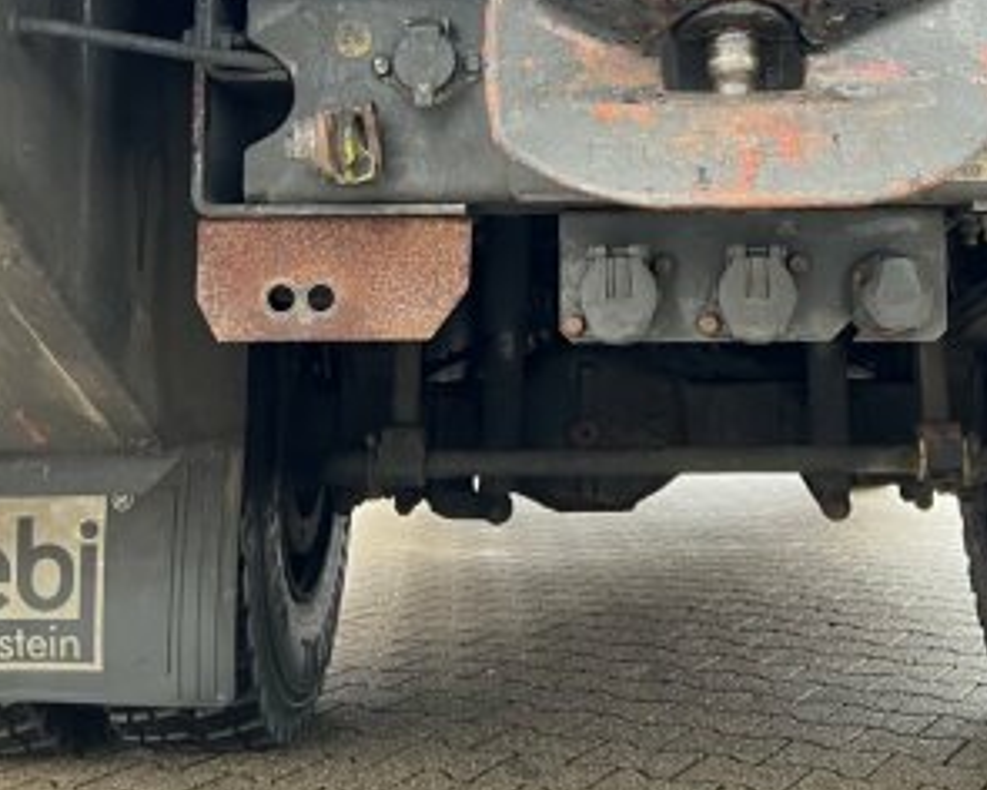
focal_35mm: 55
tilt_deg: +4.8
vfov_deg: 27.0
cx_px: 639
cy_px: 137
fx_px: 1607
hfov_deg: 33.9
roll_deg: +0.7
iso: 320
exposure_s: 1/60
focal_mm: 5.7
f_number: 1.5
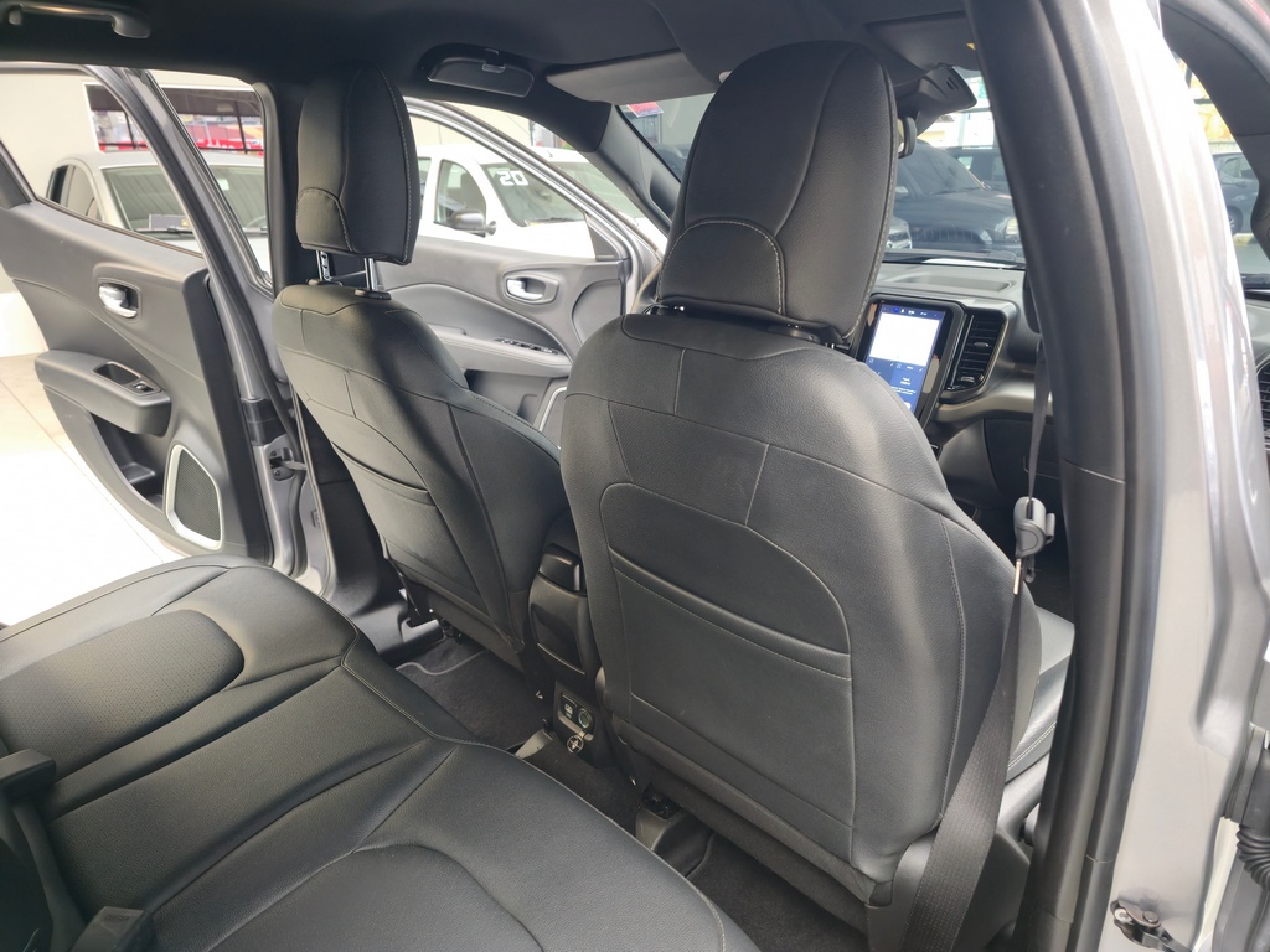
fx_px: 844
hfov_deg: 73.9
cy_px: 476
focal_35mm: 23
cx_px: 635
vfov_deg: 58.9
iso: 160
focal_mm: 6.3
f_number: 1.7
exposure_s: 1/60
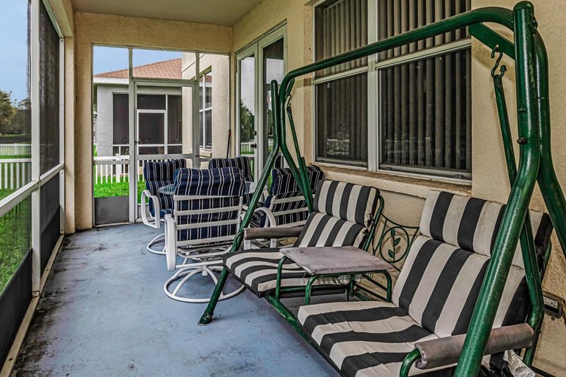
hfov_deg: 73.4
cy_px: 138
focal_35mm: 24
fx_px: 377
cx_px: 248
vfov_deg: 52.5
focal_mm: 14
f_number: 9
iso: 160
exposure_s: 1/125
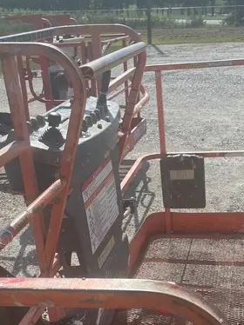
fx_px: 480
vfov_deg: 36.7
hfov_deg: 28.5
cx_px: 142
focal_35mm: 51
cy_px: 239
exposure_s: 1/3509
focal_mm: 4.2
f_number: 1.6
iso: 32
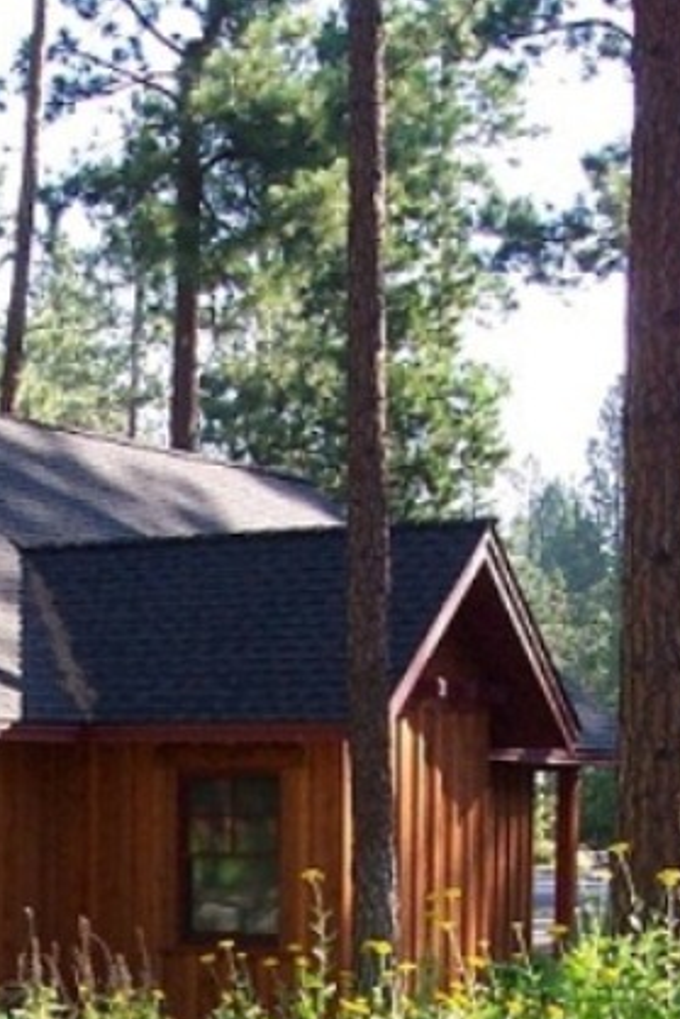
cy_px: 1090
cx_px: -96
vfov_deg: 20.9
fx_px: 2633
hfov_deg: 14.3
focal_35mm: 93
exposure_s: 1/90
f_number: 4.8
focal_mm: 8
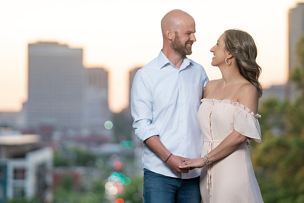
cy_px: 102
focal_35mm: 200
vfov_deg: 6.9
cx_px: 152
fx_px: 1689
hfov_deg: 10.3
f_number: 4
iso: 320
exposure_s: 1/200
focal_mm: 200
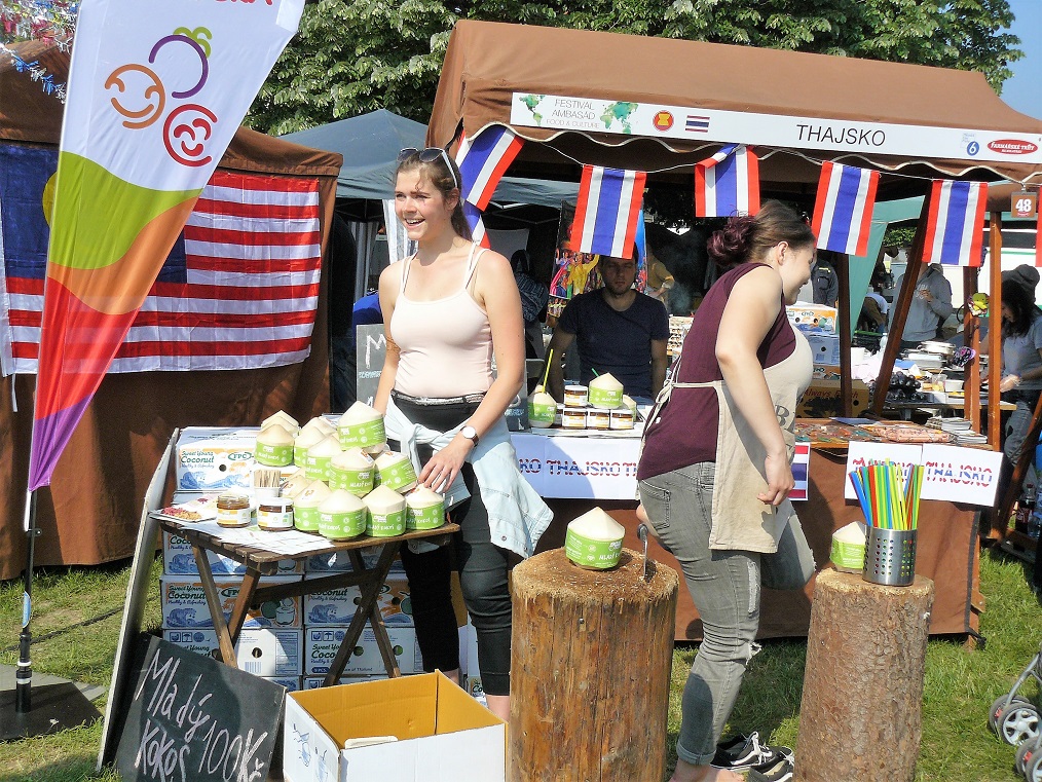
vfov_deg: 39.7
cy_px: 391
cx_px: 521
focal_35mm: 36
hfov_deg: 51.3
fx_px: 1084
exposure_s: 1/400
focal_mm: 6
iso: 100
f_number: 5.6
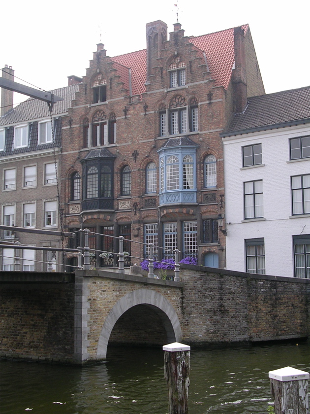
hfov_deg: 27.5
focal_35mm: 53
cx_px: 155
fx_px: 633
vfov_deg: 36.2
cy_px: 207
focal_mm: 8
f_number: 3.2
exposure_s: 1/334
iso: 50
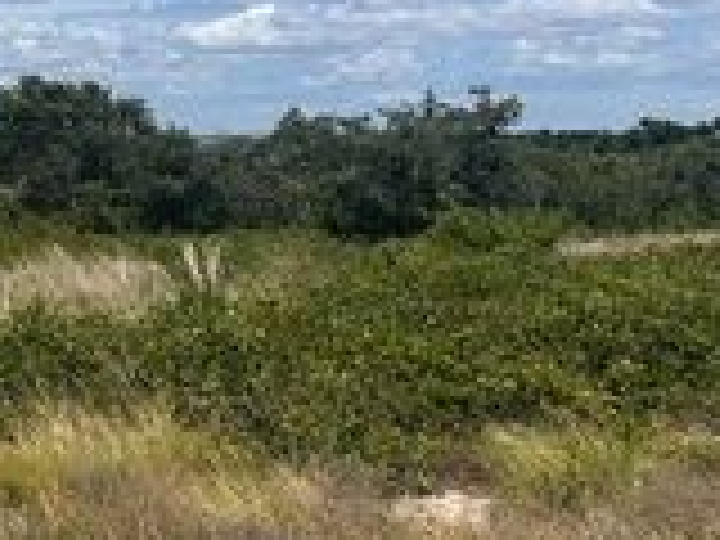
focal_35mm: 75
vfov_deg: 19.6
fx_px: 1560
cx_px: -148
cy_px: 182
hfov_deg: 23.7
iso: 80
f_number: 1.78
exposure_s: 1/7576
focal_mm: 6.86
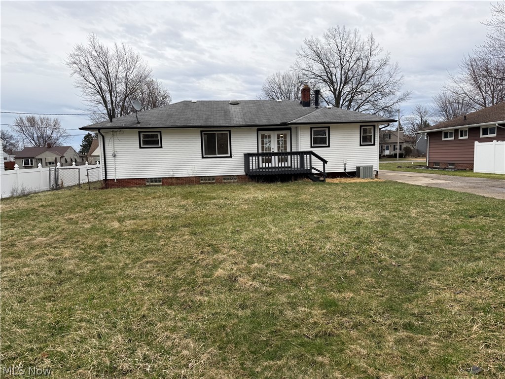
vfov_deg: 56.8
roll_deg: +2.1
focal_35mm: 24
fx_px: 350
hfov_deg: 71.6
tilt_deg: -3.5
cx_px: 252
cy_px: 190
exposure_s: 1/1032
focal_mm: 6.76
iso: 80
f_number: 1.78
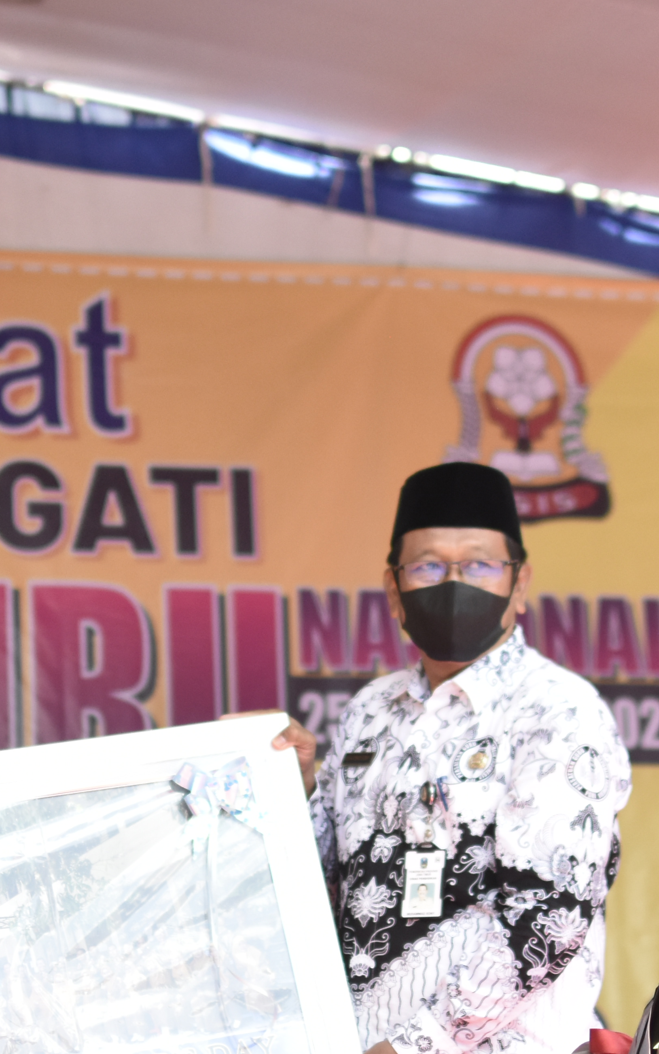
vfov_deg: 16.9
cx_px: 224
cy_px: 694
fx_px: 3539
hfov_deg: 10.6
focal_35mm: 123
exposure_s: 1/4000
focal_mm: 35
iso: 800
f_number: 1.8
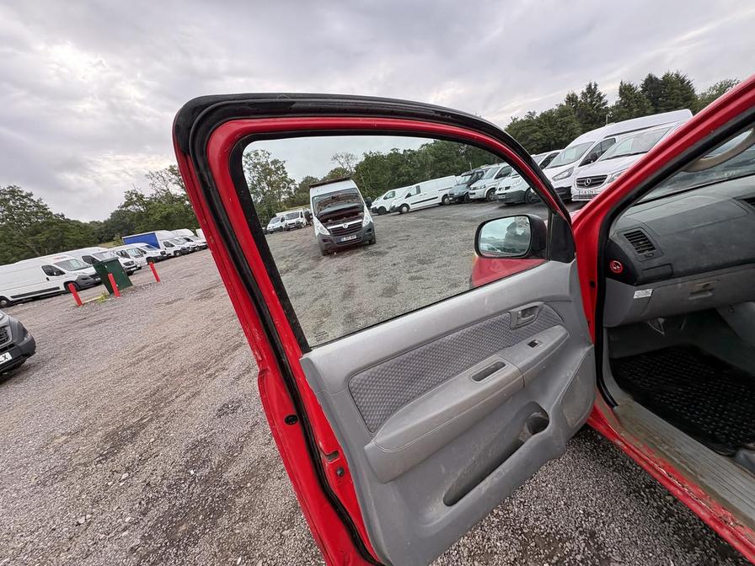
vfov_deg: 85.7
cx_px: 378
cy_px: 283
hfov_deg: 102.1
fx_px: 305
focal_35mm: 14
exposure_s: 1/164
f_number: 2.2
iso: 40
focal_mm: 2.22
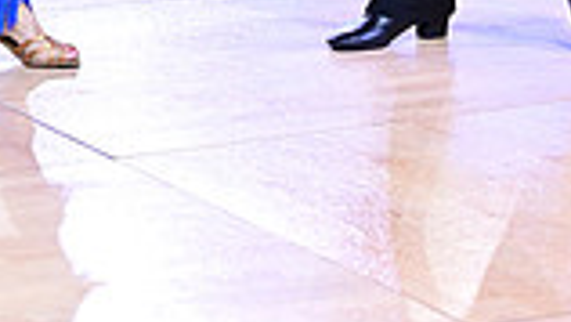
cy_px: -412
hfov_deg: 8.0
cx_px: 145
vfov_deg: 4.4
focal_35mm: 269
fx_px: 4074
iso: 1000
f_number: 2.8
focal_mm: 70
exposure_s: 1/250
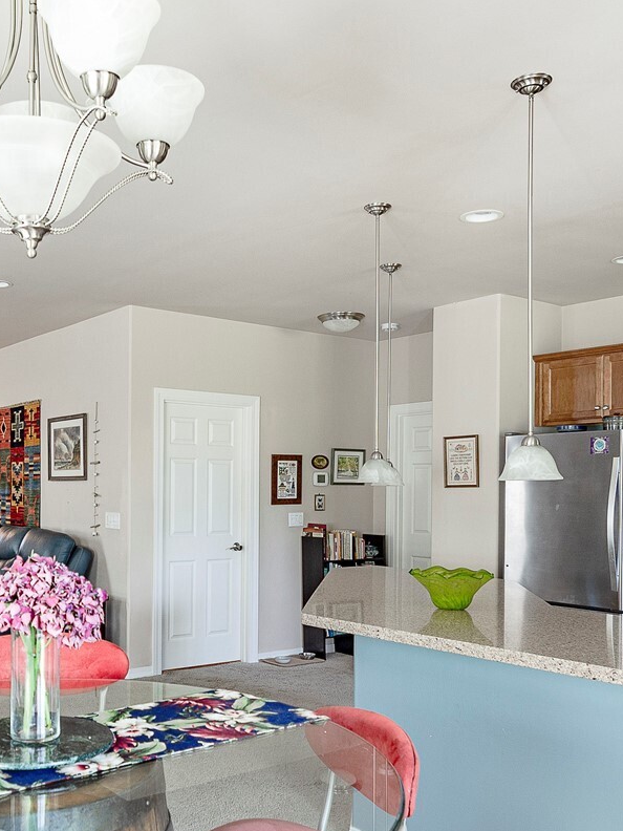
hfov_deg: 41.3
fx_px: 817
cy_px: 523
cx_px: 212
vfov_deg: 53.3
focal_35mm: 34
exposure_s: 1/8
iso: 100
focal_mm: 11
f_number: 3.5
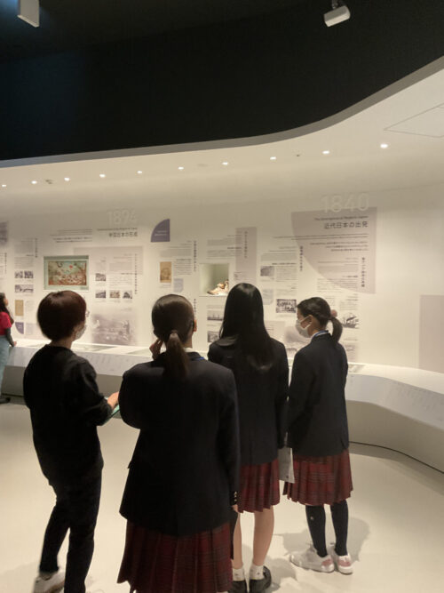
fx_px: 496
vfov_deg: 61.7
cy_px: 296
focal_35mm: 29
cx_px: 222
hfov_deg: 48.2
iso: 250
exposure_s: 1/40
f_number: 1.8
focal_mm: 3
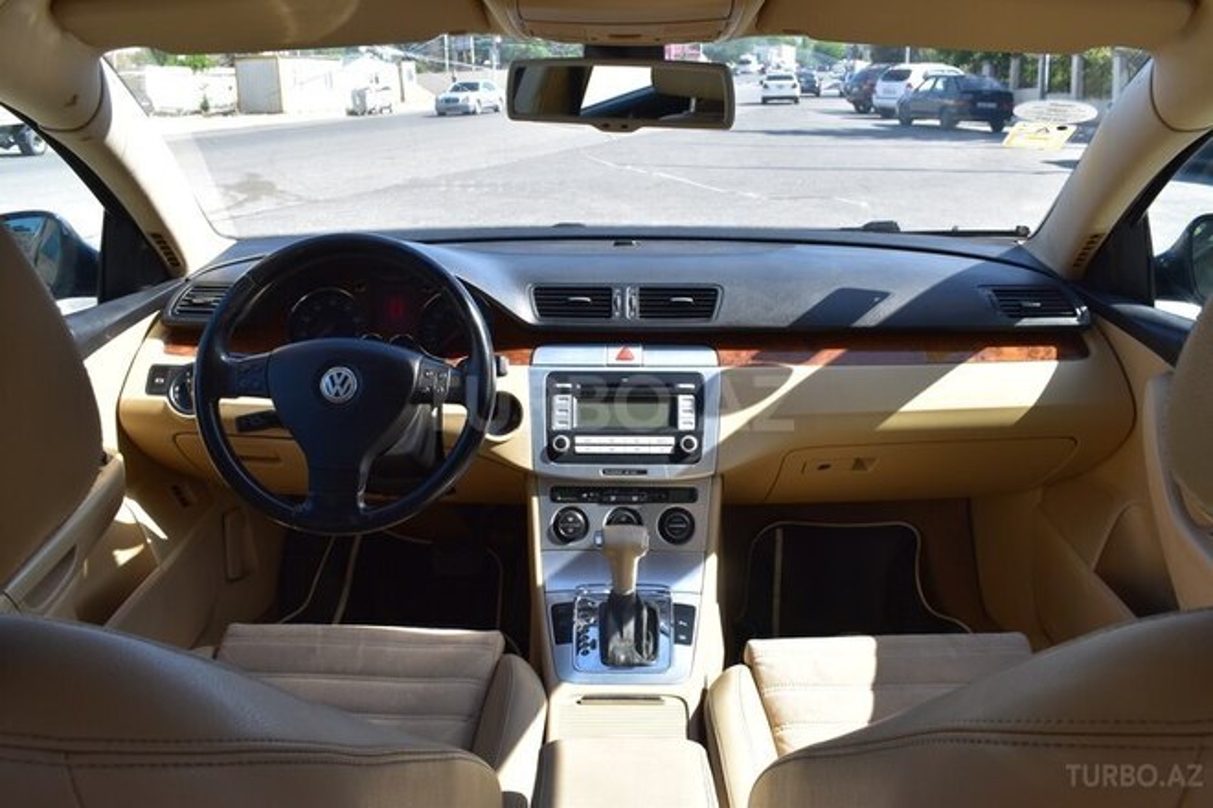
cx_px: 606
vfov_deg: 43.6
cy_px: 404
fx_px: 1011
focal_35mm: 30
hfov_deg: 61.9
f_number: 9
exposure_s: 1/160
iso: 400
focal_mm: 20
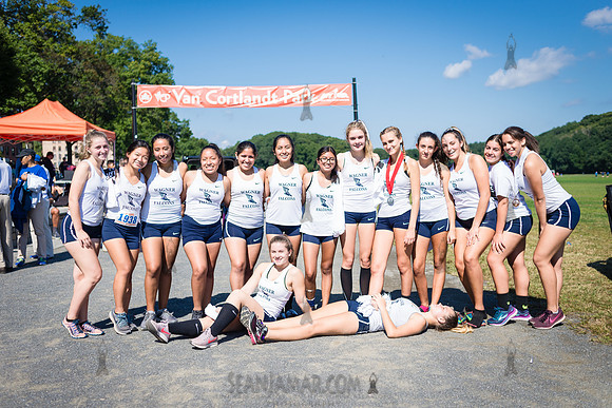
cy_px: 204
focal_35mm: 38
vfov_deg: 35.4
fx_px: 639
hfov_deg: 51.1
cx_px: 306
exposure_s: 1/4000
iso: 200
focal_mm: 35
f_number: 3.2
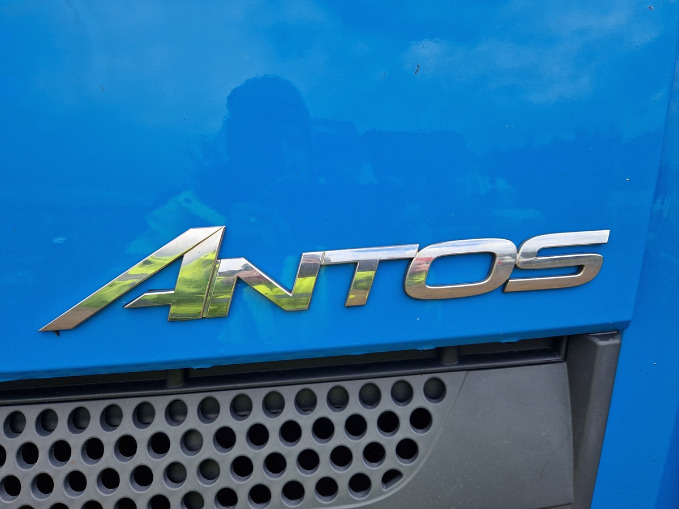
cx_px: 340
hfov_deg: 73.9
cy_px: 254
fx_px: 451
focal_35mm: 23
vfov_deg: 58.9
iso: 50
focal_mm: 5.4
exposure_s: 1/342
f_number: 1.8
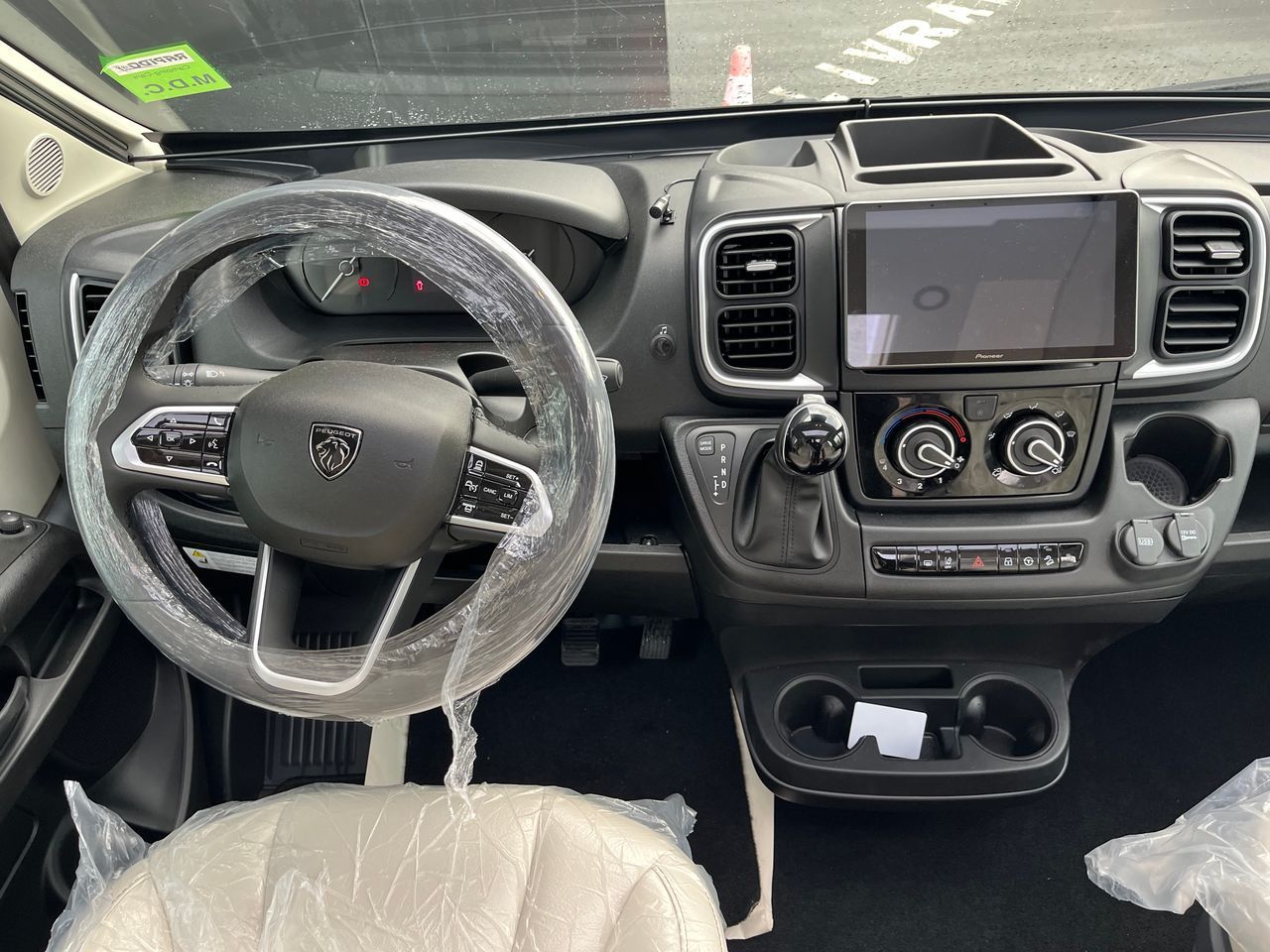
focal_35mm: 26
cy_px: 476
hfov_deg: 67.3
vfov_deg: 53.1
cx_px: 635
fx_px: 954
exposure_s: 1/121
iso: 125
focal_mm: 5.1
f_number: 1.6
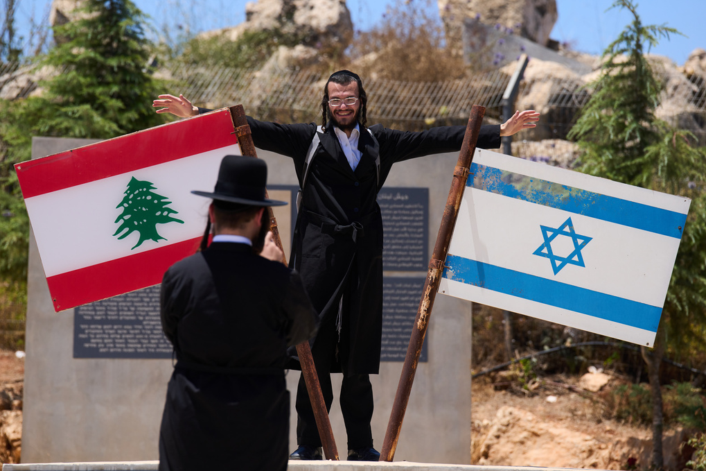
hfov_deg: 10.2
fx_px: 3941
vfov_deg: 6.8
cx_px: 352
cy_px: 236
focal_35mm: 201
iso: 500
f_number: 5
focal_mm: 200
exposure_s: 1/4000
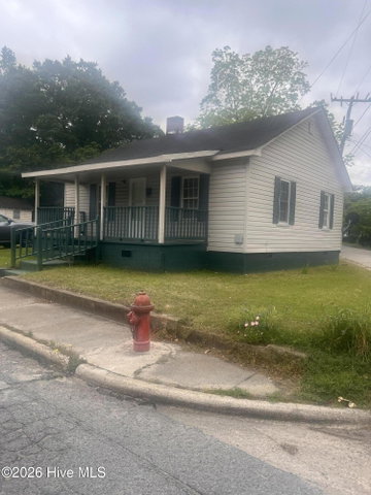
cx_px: 186
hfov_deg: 53.1
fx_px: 372
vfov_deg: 67.3
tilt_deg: -3.0
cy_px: 248
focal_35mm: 26
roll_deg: -1.4
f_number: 1.5
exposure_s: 1/1531
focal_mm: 5.7
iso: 50
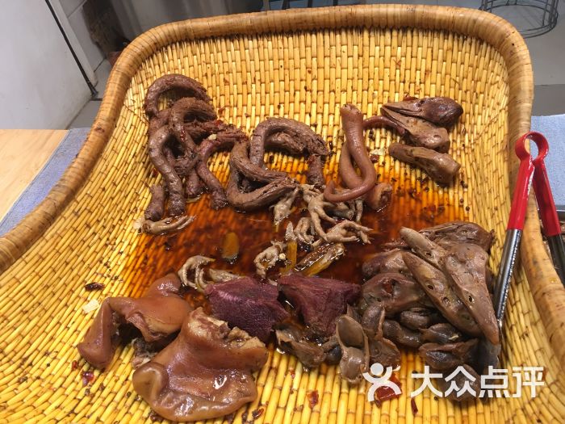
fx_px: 473
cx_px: 282
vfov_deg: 48.2
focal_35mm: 29
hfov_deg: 61.7
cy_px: 212
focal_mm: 4.15
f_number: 2.2
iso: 40
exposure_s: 1/17
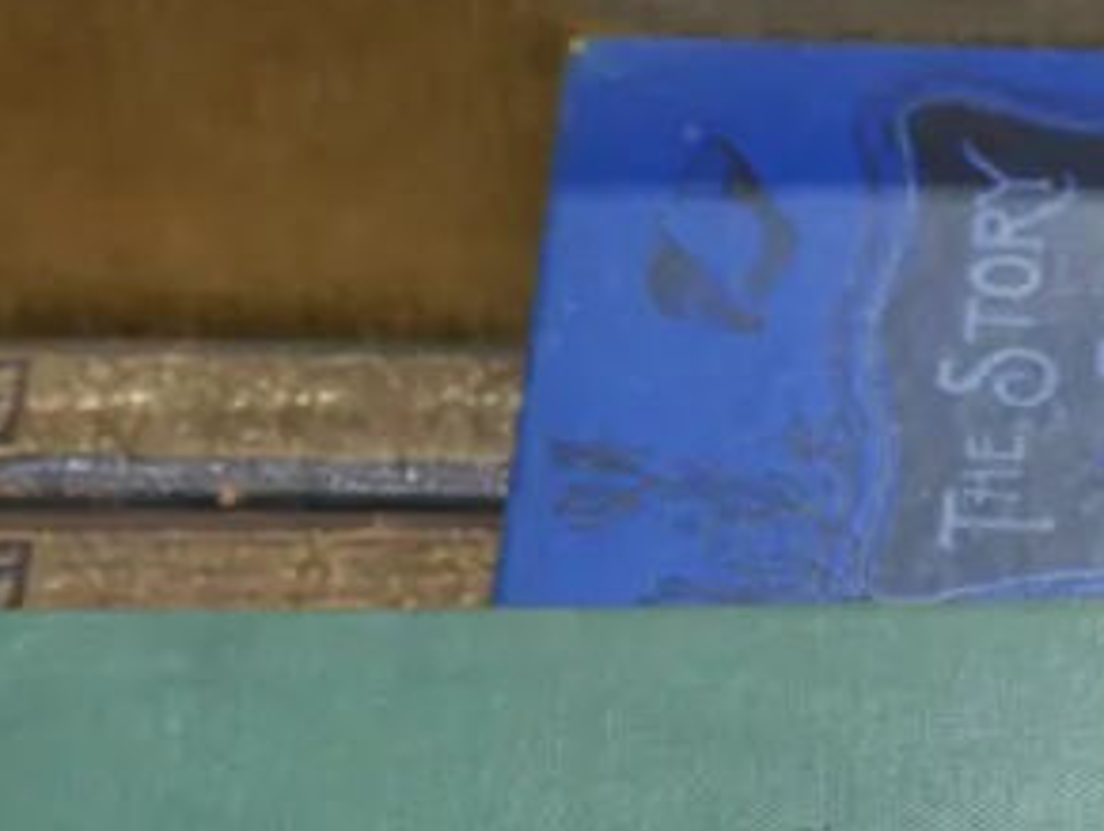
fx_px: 6291
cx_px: 1237
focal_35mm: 197
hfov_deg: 9.9
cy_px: 1319
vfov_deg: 7.4
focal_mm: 28
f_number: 7.1
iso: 800
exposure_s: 1/60
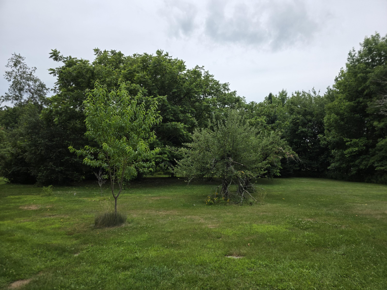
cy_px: 145
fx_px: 257
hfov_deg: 73.9
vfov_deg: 58.9
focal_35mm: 23
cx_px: 194
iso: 80
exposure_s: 1/5153
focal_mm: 6.3
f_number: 1.7
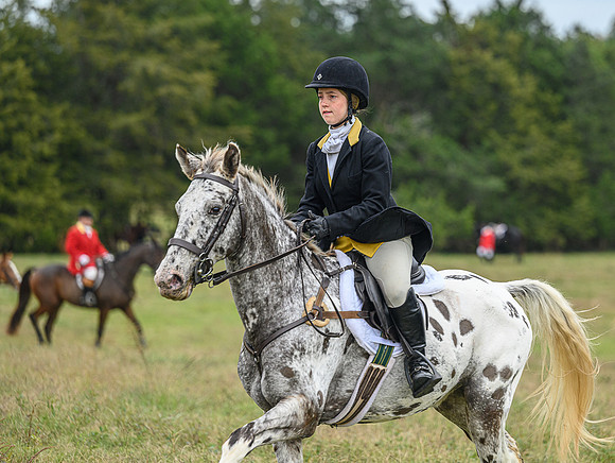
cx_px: 383
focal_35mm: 182
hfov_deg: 10.9
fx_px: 3229
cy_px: 195
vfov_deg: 8.2
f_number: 3.2
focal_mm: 145
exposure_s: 1/640
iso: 500
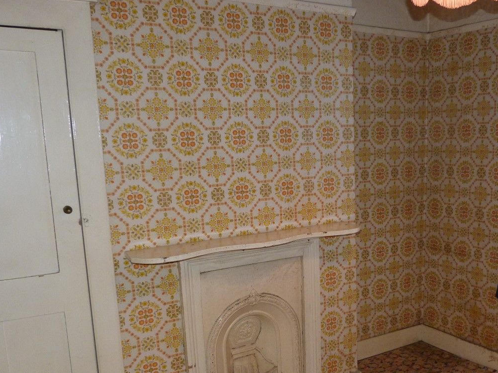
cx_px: 314
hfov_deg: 50.8
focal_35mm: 36
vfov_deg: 39.2
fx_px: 518
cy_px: 249
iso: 160
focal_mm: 4.5
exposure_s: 1/60
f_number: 2.8
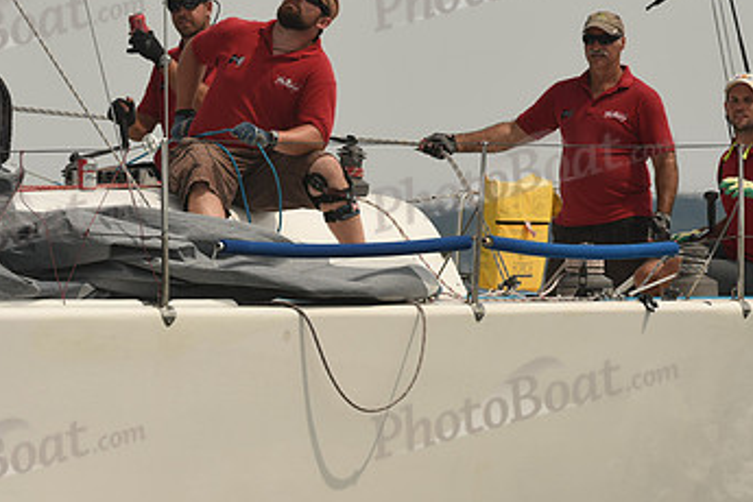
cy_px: 320
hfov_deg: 3.9
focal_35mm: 522
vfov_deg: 2.6
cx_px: 260
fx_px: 10918
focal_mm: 310
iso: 250
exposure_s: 1/1000
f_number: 8
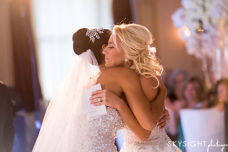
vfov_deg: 8.6
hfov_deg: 12.8
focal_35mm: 160
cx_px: 118
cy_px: 71
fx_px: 1014
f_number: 2.8
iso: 3200
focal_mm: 145
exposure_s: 1/250
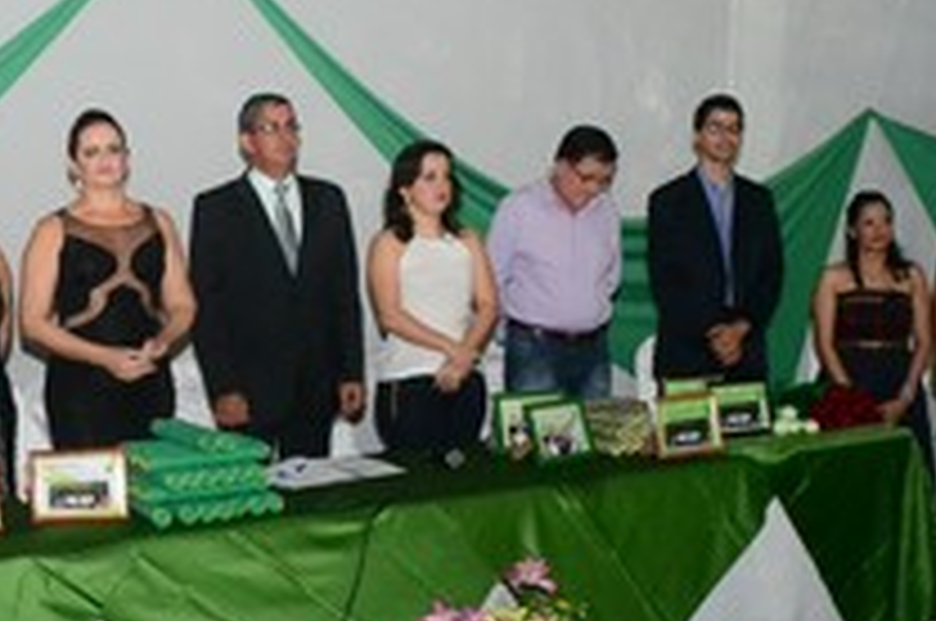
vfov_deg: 20.8
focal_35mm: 65
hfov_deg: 30.1
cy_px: 428
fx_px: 1687
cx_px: 166
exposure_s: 1/80
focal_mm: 20
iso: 3200
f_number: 7.1
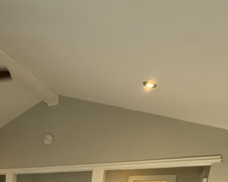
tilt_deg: -15.0
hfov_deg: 45.5
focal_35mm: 35
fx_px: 236
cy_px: 265
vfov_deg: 28.9
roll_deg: -1.0
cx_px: 14
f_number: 2.2
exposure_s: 1/60
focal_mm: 2.22
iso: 500
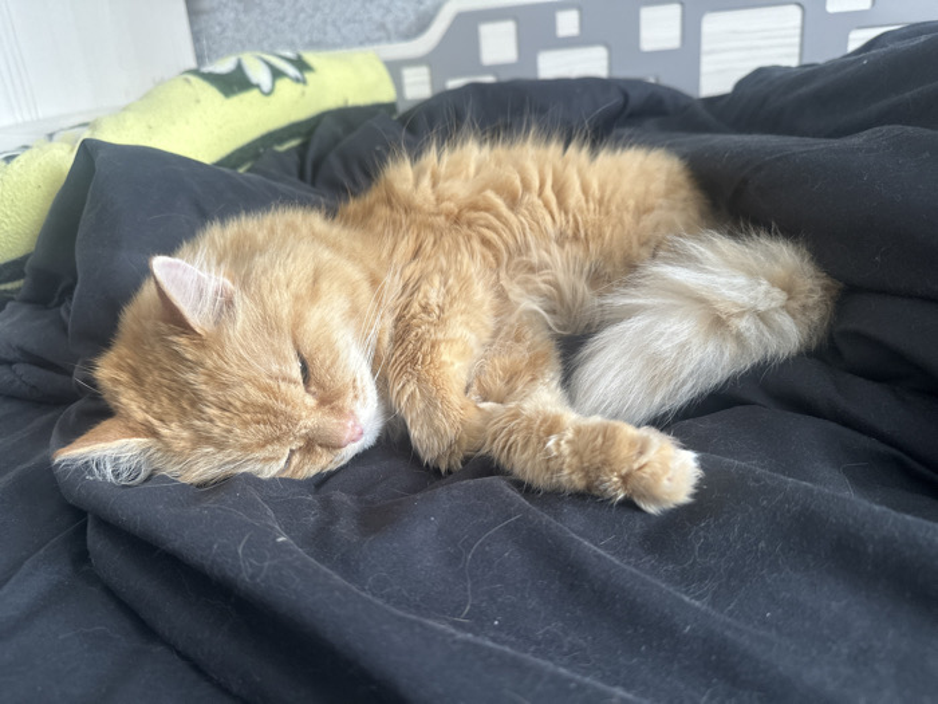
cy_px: 352
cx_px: 469
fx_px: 650
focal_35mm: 24
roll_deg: +4.8
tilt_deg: -18.7
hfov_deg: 71.6
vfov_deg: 56.8
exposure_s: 1/60
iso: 250
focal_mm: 6.86
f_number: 1.78
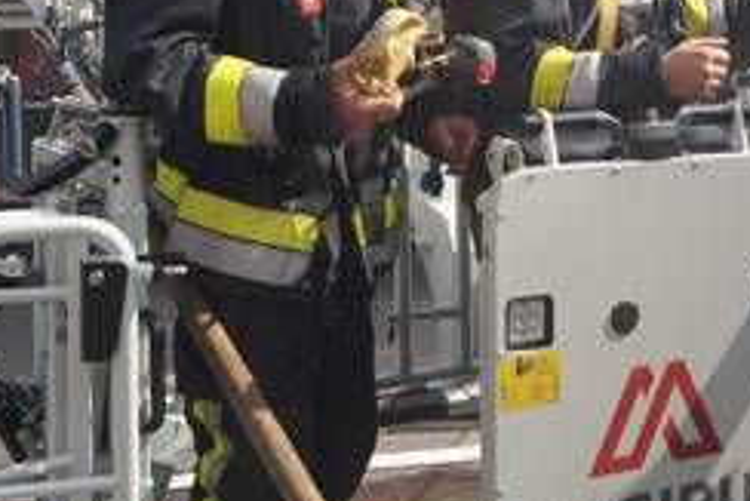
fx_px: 2001
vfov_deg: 13.9
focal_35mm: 96
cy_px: -68
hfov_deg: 20.8
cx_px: 658
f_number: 8
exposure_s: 1/250
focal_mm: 26
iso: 100
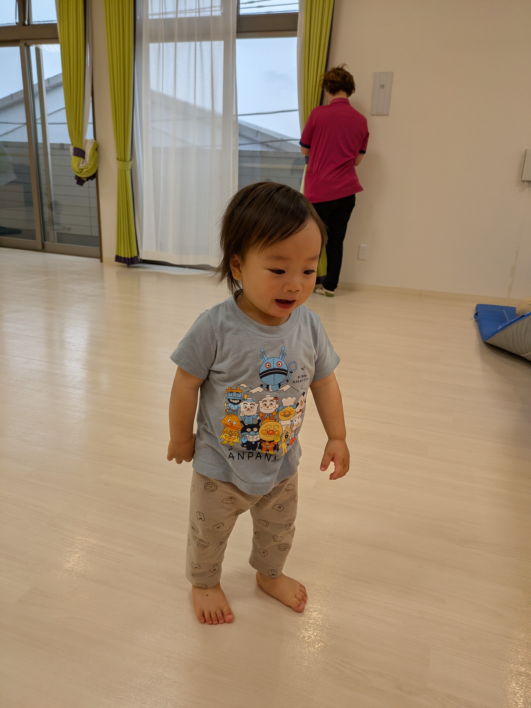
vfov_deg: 69.4
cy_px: 354
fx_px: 511
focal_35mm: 25
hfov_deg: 54.9
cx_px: 266
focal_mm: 5.43
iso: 51
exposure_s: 1/292
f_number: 1.89
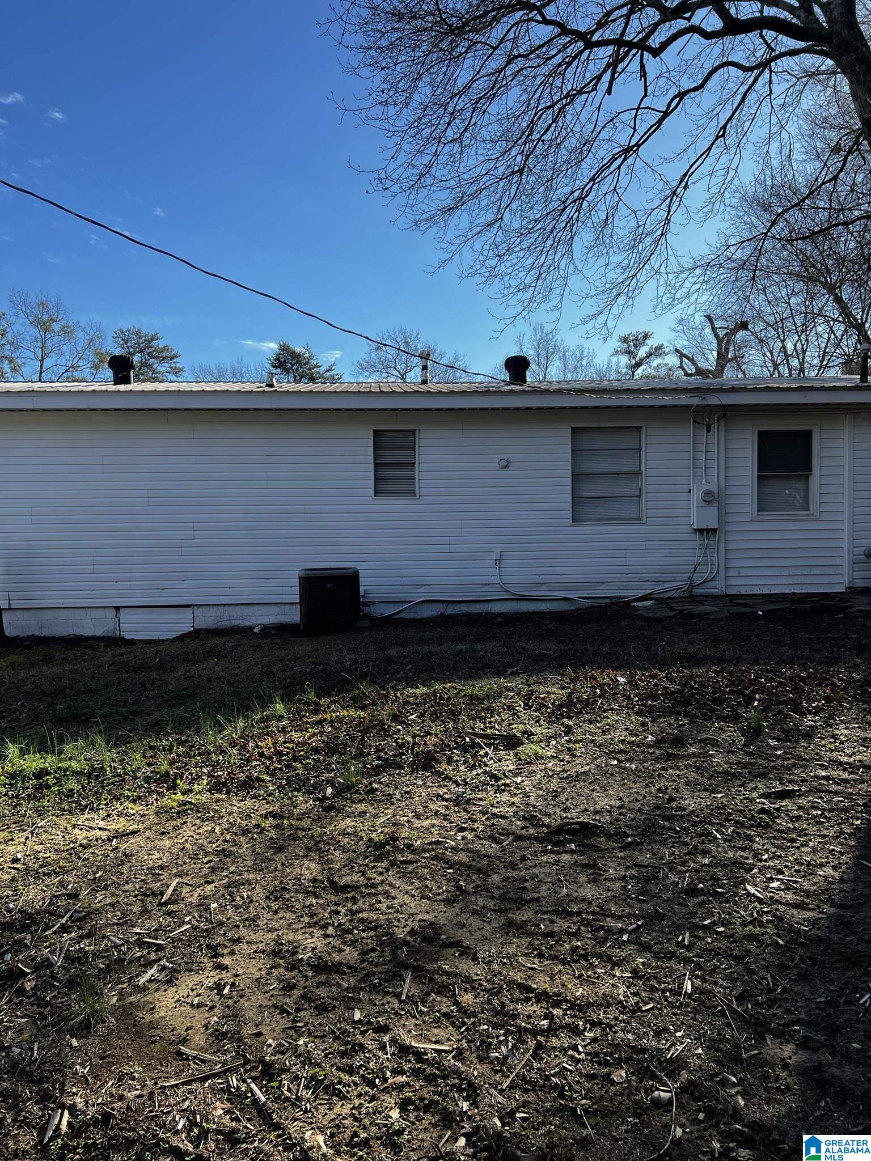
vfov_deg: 67.3
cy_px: 580
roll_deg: +2.7
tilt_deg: -1.8
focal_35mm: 26
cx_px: 436
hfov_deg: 53.1
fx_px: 872
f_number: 1.5
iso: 50
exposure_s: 1/2123
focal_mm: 5.7
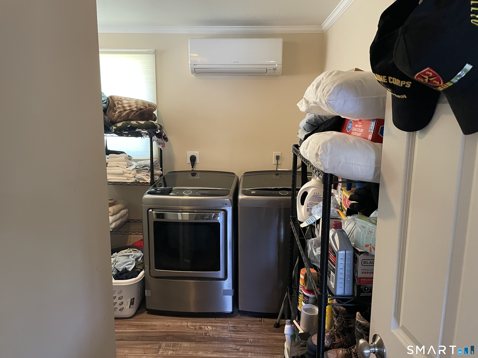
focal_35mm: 26
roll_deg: +0.0
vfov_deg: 53.1
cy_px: 179
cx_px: 239
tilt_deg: -10.7
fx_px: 359
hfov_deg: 67.3
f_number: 1.6
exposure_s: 1/60
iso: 320
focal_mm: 4.2
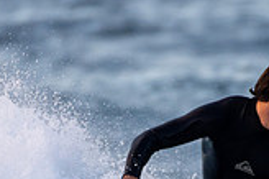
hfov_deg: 0.8
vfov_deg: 0.5
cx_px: 259
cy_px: 252
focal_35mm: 2657
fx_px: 19834
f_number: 5.6
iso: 560
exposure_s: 1/500
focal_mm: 500
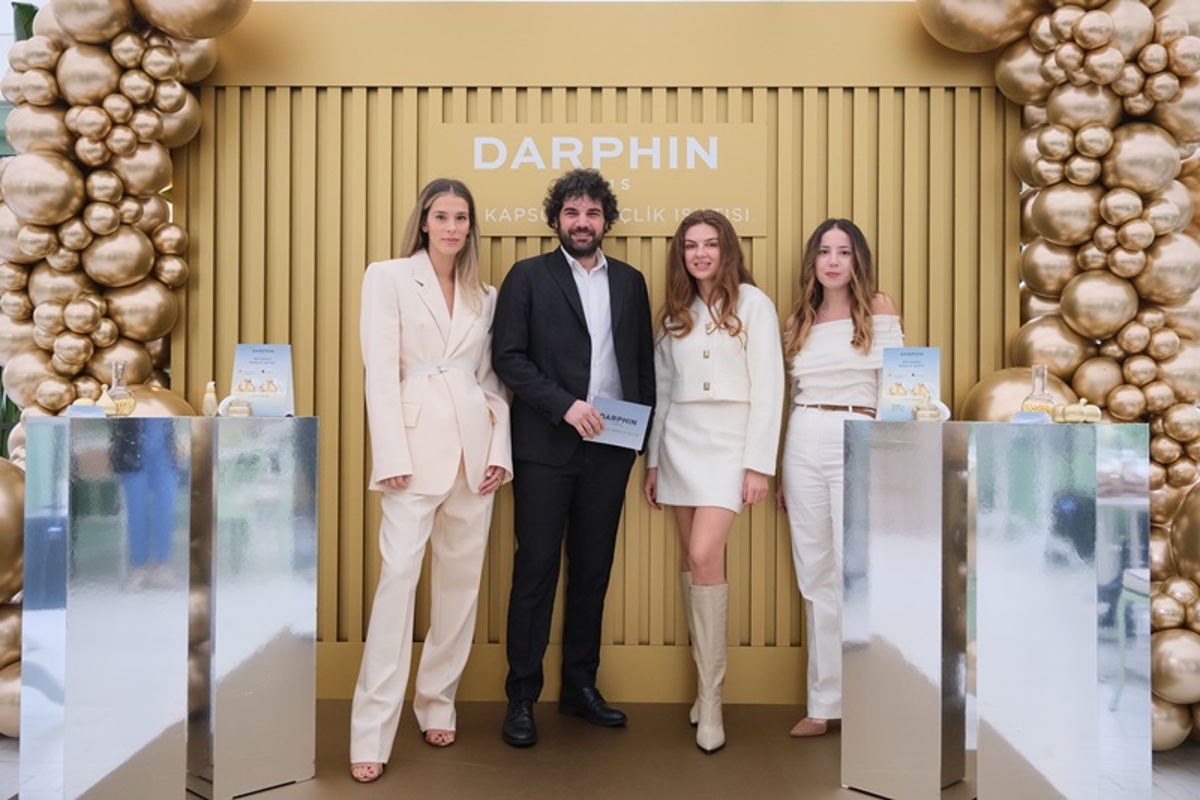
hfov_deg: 58.7
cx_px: 600
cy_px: 400
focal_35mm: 32
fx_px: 1066
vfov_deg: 41.1
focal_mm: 21.2
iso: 2000
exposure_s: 1/125
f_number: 4
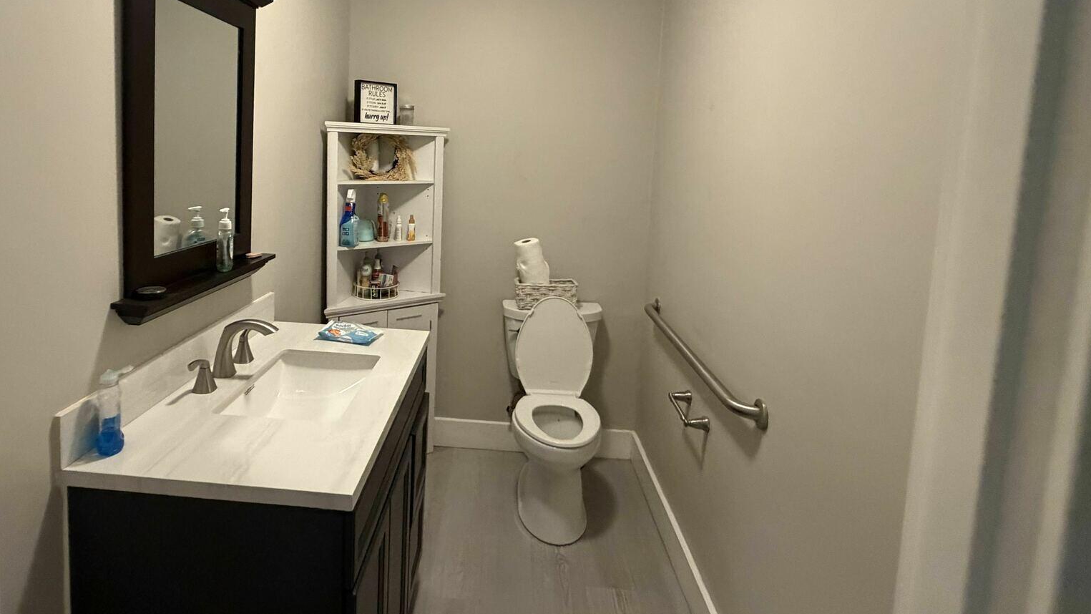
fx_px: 579
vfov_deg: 54.6
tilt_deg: -2.4
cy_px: 200
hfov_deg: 86.2
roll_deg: -0.5
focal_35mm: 20
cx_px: 474
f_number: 2.2
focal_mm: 2.22
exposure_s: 1/60
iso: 640
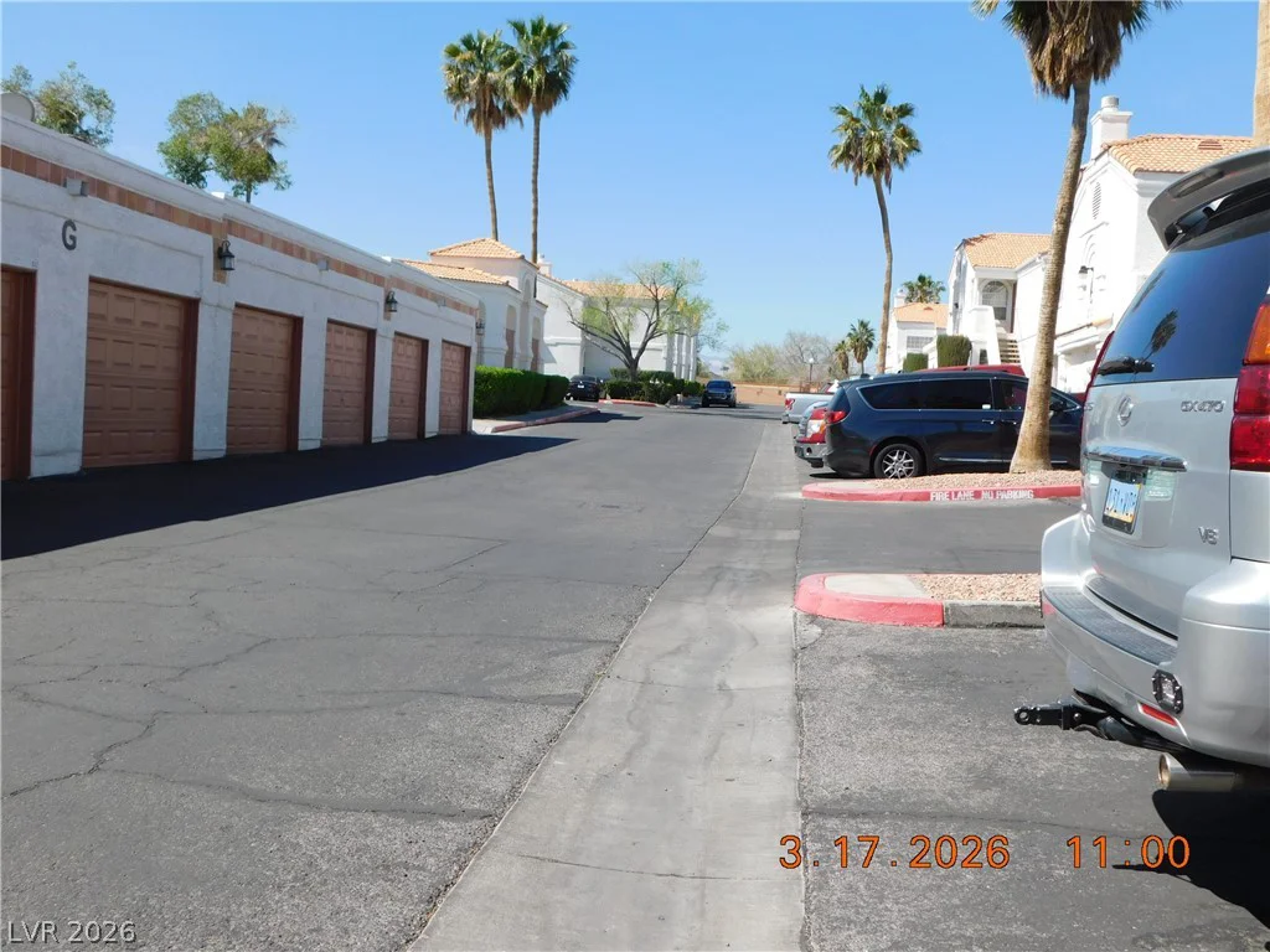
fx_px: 1321
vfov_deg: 39.7
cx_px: 635
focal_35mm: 36
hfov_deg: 51.4
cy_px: 476
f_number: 3.5
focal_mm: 6.3
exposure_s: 1/1000
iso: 125
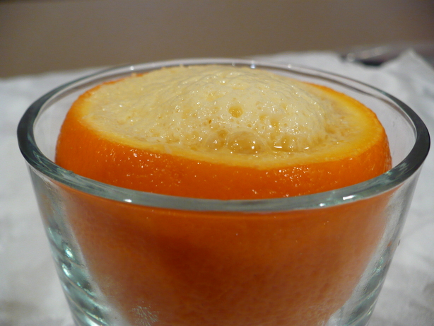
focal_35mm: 37
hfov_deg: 50.1
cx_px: 217
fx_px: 464
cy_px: 163
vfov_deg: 38.7
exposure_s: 1/10
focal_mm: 6.1
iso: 200
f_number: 2.8
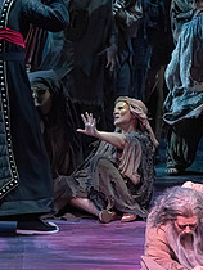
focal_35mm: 530
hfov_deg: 2.8
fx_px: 4136
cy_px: 96
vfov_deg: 3.7
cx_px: 248
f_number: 8
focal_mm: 200
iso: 20000
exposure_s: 1/320
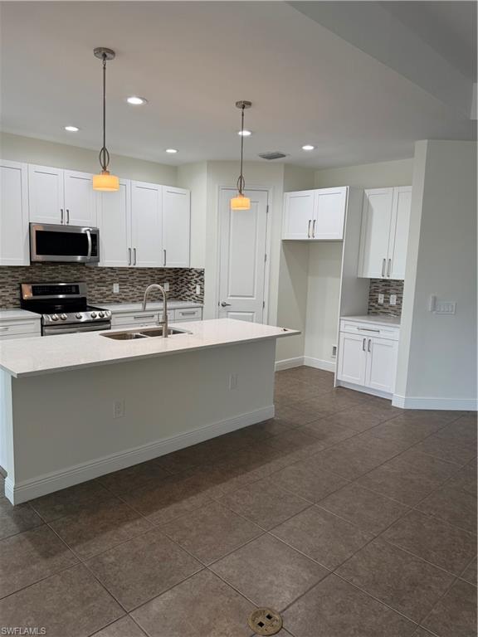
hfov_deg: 56.8
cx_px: 239
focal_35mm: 24
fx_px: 442
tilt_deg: -7.6
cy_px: 318
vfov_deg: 71.6
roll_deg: -1.2
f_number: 1.78
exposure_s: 1/120
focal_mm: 6.76
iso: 125
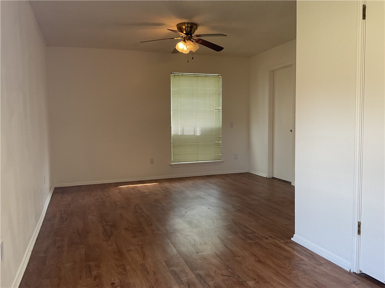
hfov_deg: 61.7
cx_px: 192
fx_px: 323
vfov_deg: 48.2
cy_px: 144
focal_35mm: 29
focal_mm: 3
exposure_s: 1/60
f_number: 1.8
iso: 50
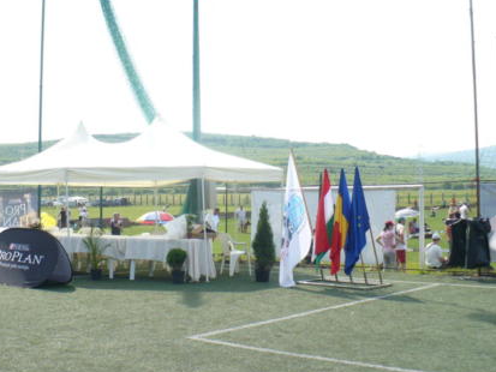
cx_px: 204
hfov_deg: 36.7
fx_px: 745
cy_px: 179
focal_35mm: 52
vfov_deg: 28.0
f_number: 2.8
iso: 100
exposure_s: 1/640
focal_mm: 6.1
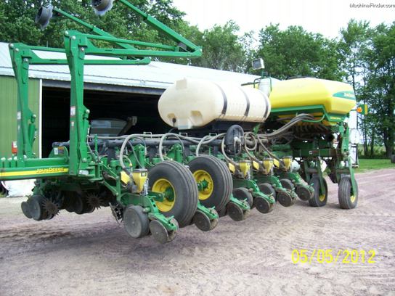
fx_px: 388
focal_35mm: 34
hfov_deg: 54.0
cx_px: 198
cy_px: 148
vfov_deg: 41.8
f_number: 2.7
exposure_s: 1/596
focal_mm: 5.6
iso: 80
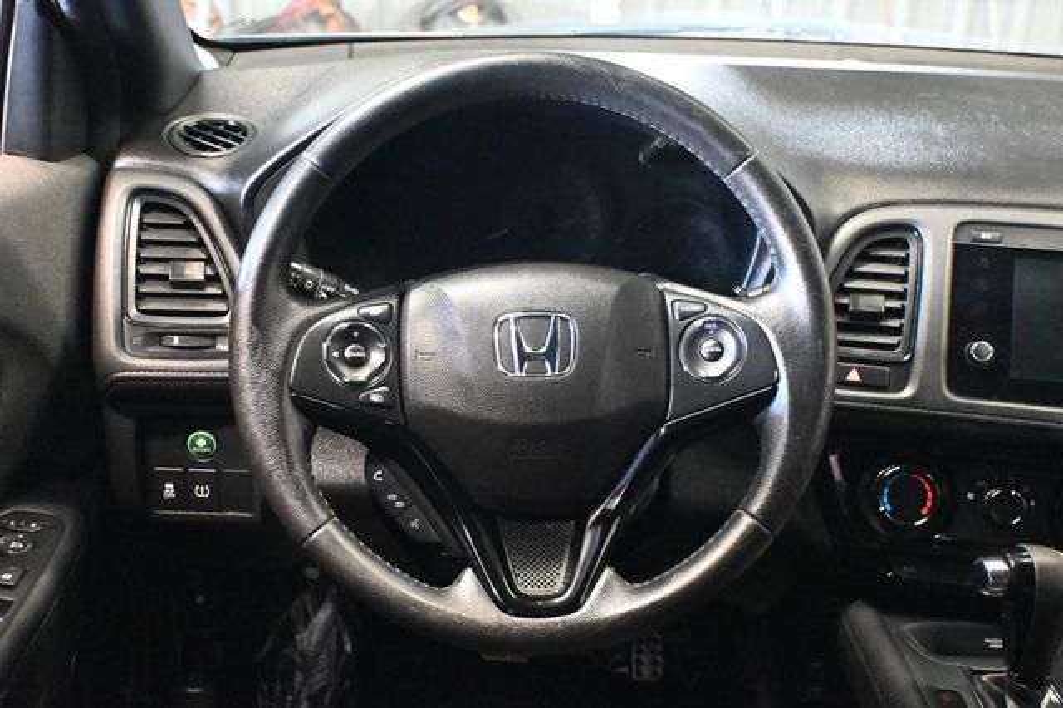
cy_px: 354
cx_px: 532
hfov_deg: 47.2
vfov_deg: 32.4
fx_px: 1217
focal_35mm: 41
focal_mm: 27.5
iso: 12800
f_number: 4.5
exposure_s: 1/25
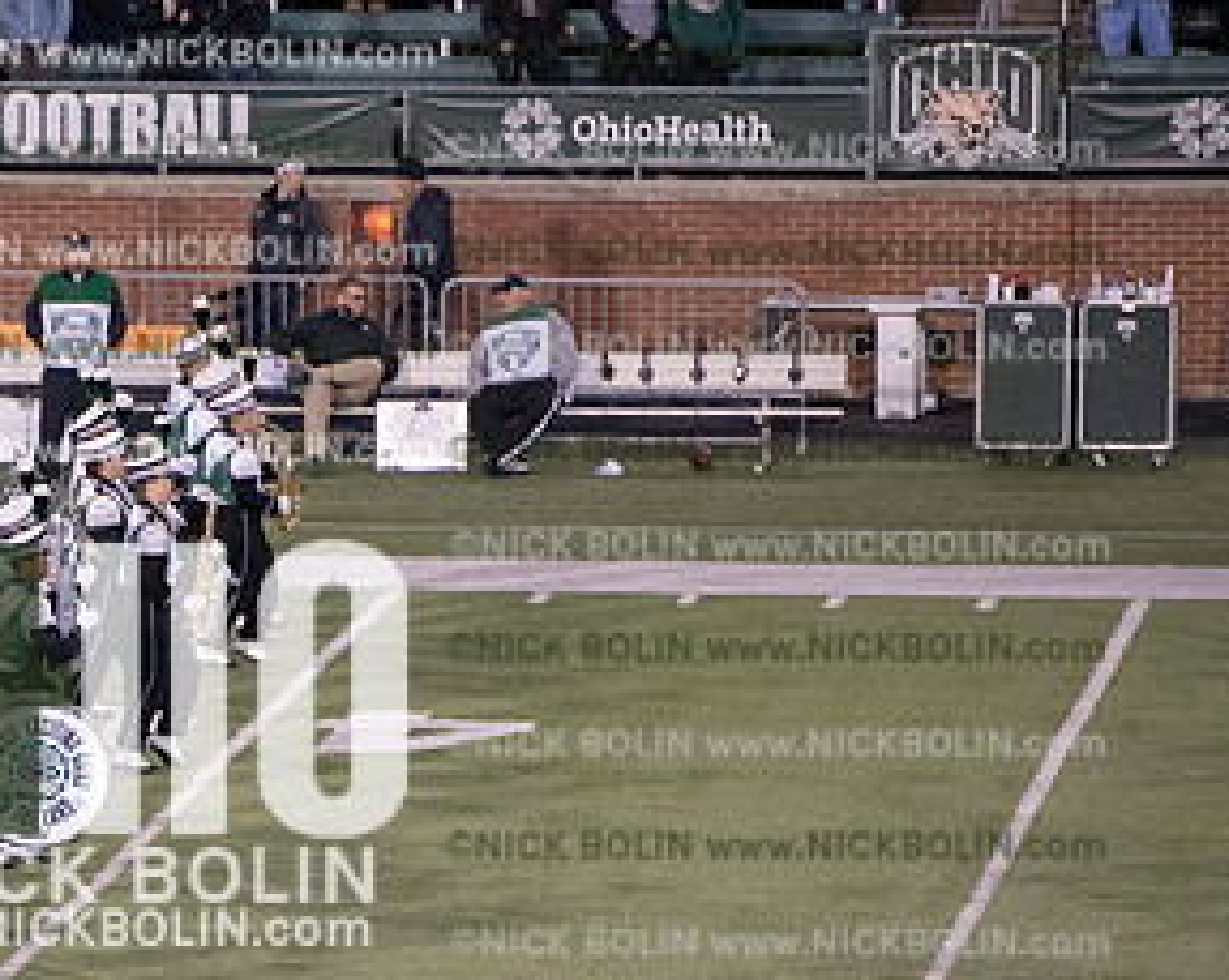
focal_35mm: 380
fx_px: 13808
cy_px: 747
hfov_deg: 5.1
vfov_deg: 4.1
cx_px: 103
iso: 5000
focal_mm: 200
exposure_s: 1/1250
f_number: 3.2
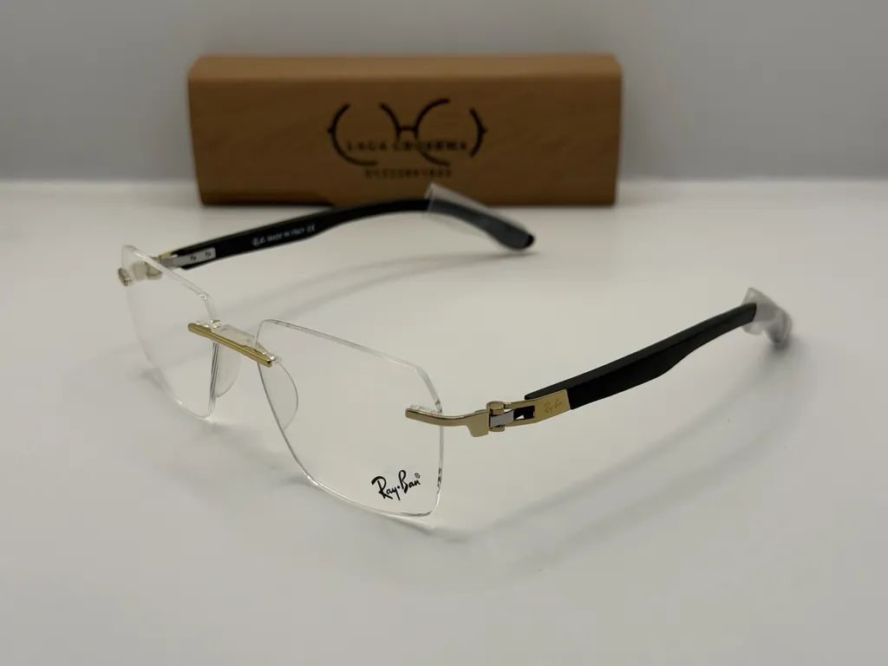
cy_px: 333
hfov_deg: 39.7
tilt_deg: -23.0
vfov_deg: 30.3
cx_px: 444
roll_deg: +1.1
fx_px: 1231
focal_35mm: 48
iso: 64
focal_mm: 6.76
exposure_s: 1/530
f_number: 1.78
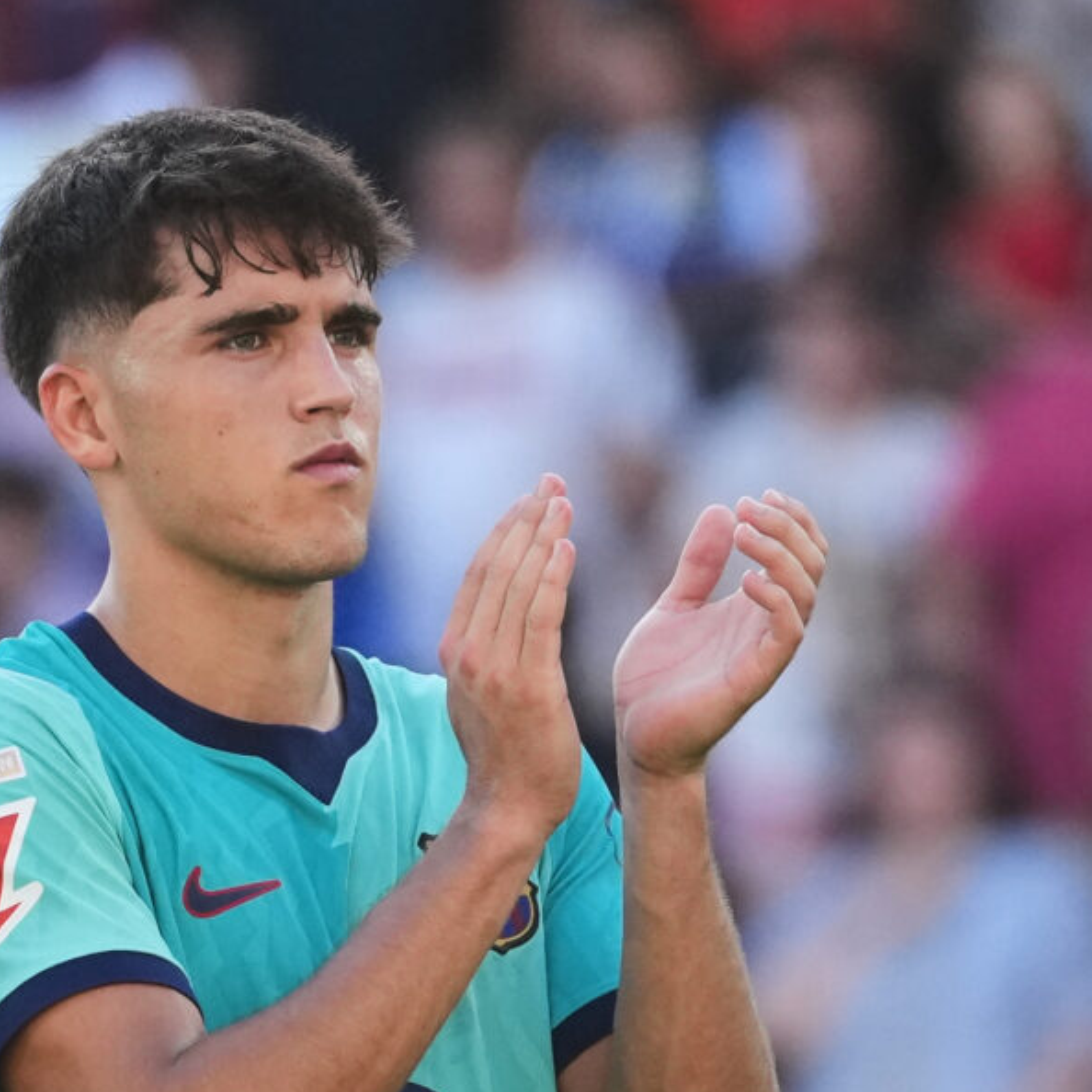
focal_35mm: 1647
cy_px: 698
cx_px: -64
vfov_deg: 1.1
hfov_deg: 1.1
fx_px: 58782
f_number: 4
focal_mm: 300
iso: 1250
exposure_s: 1/2000
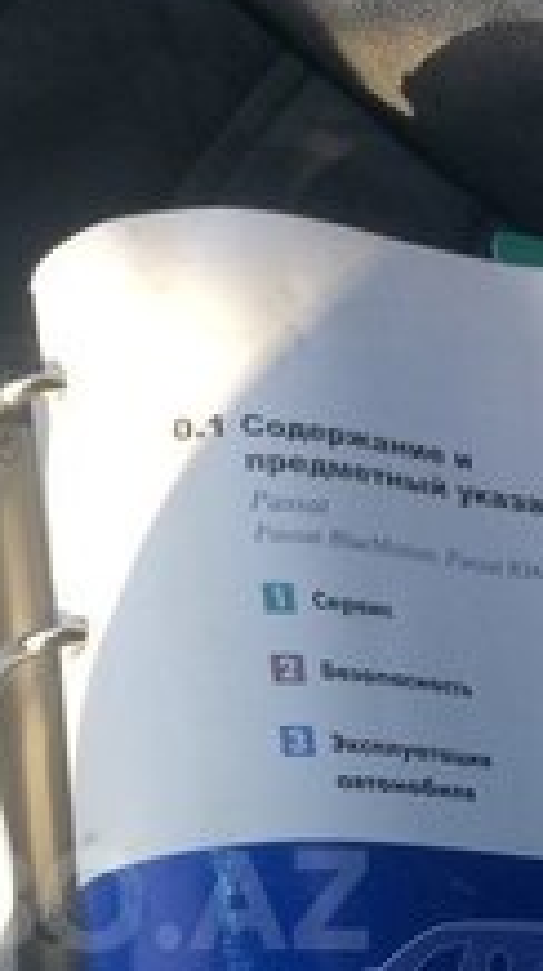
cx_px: 27
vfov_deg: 28.1
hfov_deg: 16.4
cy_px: 900
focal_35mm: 72
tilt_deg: -65.1
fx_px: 1850
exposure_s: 1/103
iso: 32
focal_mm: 4.15
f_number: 2.2
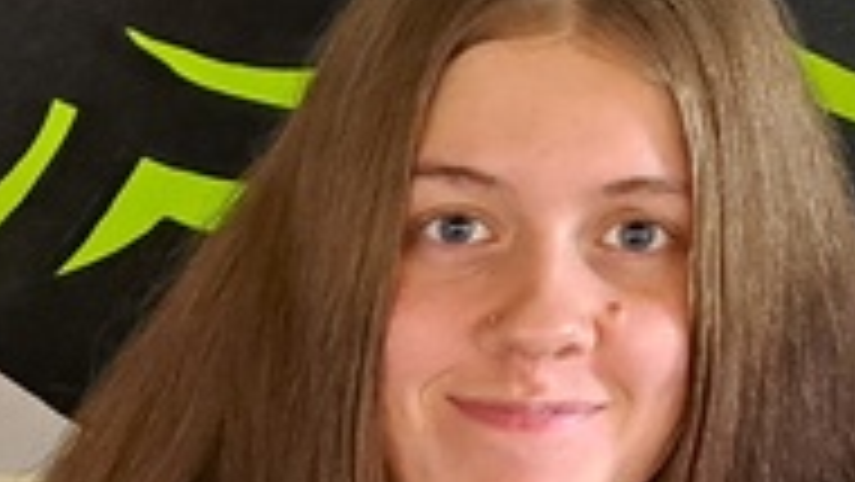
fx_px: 3198
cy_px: 1396
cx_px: -333
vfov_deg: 7.6
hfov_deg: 14.4
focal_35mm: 141
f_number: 1.8
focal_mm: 5.23
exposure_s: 1/24
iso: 640
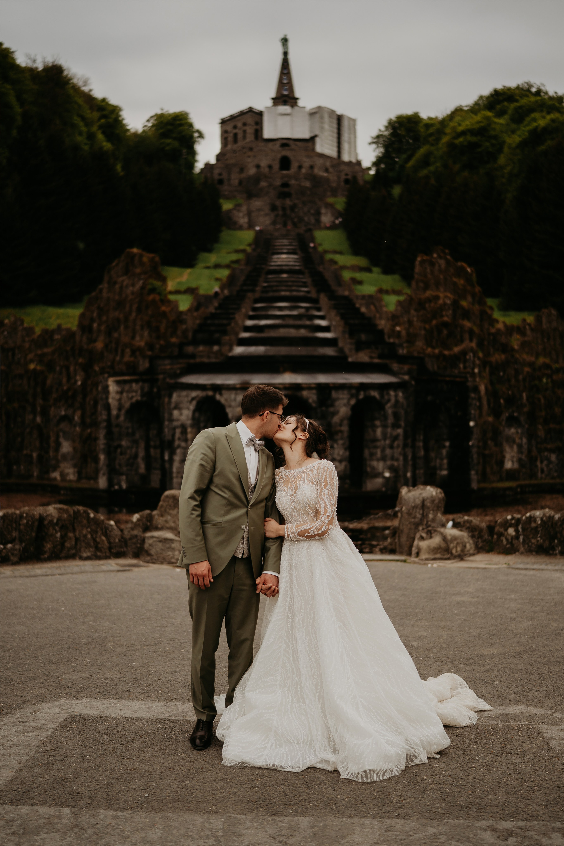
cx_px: 282
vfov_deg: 54.4
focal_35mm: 35
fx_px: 822
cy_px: 423
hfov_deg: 37.9
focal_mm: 35
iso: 200
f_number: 1.4
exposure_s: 1/4000
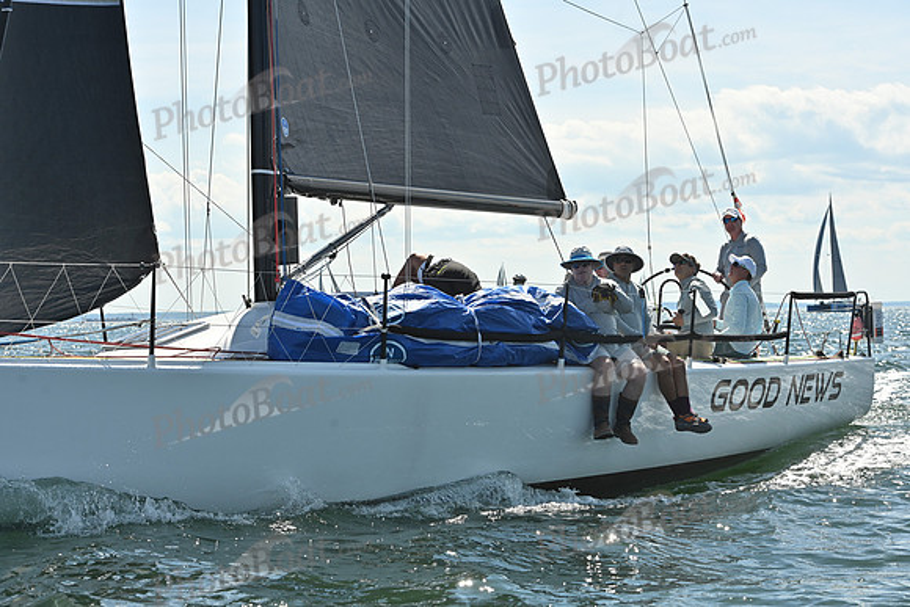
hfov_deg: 25.4
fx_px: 2023
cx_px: 455
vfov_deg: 17.1
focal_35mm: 80
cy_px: 304
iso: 250
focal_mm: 80
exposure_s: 1/1000
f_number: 9
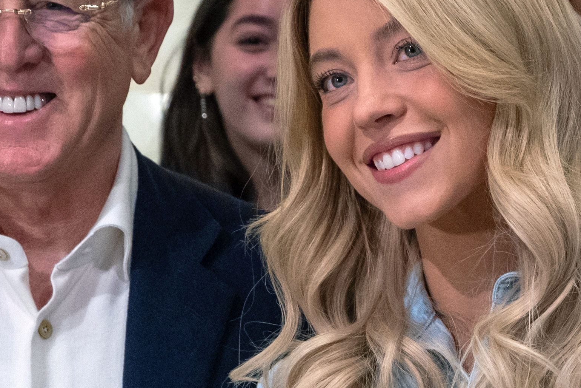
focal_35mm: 187
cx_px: 362
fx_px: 3018
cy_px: 238
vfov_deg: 7.3
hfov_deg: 11.0
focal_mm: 48
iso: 3200
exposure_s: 1/200
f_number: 4.5
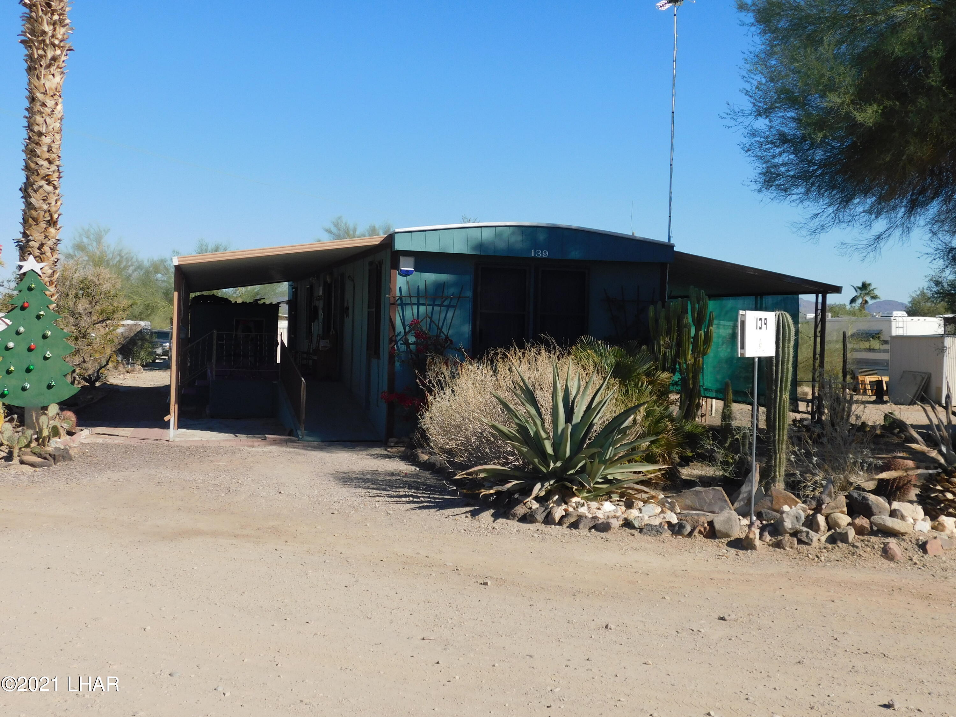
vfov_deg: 36.0
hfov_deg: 46.8
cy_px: 358
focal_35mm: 40
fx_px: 1105
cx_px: 478
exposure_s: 1/400
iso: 125
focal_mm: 7.1
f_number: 7.2
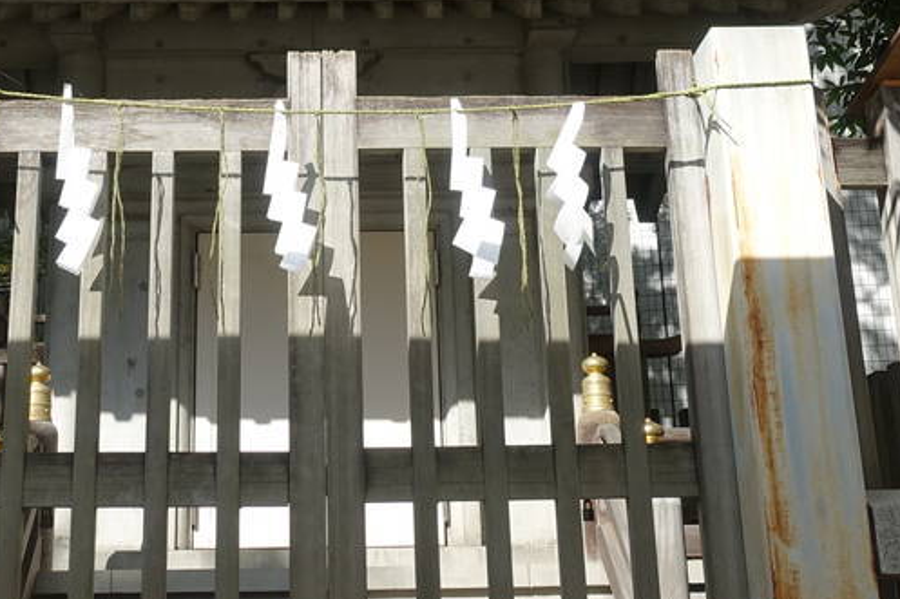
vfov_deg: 23.1
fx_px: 1449
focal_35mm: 58
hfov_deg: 34.3
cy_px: 134
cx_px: 340
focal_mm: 8.8
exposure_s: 1/640
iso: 125
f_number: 4
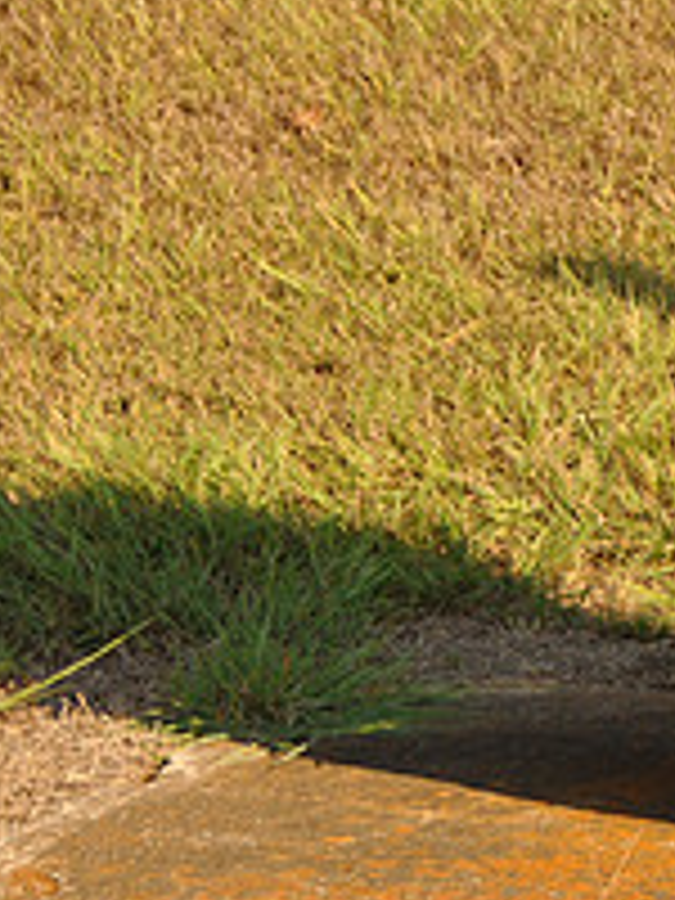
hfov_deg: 4.5
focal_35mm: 325
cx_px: 1188
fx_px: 8450
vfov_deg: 6.1
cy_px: 335
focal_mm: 78
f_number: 5.6
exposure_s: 1/500
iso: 220
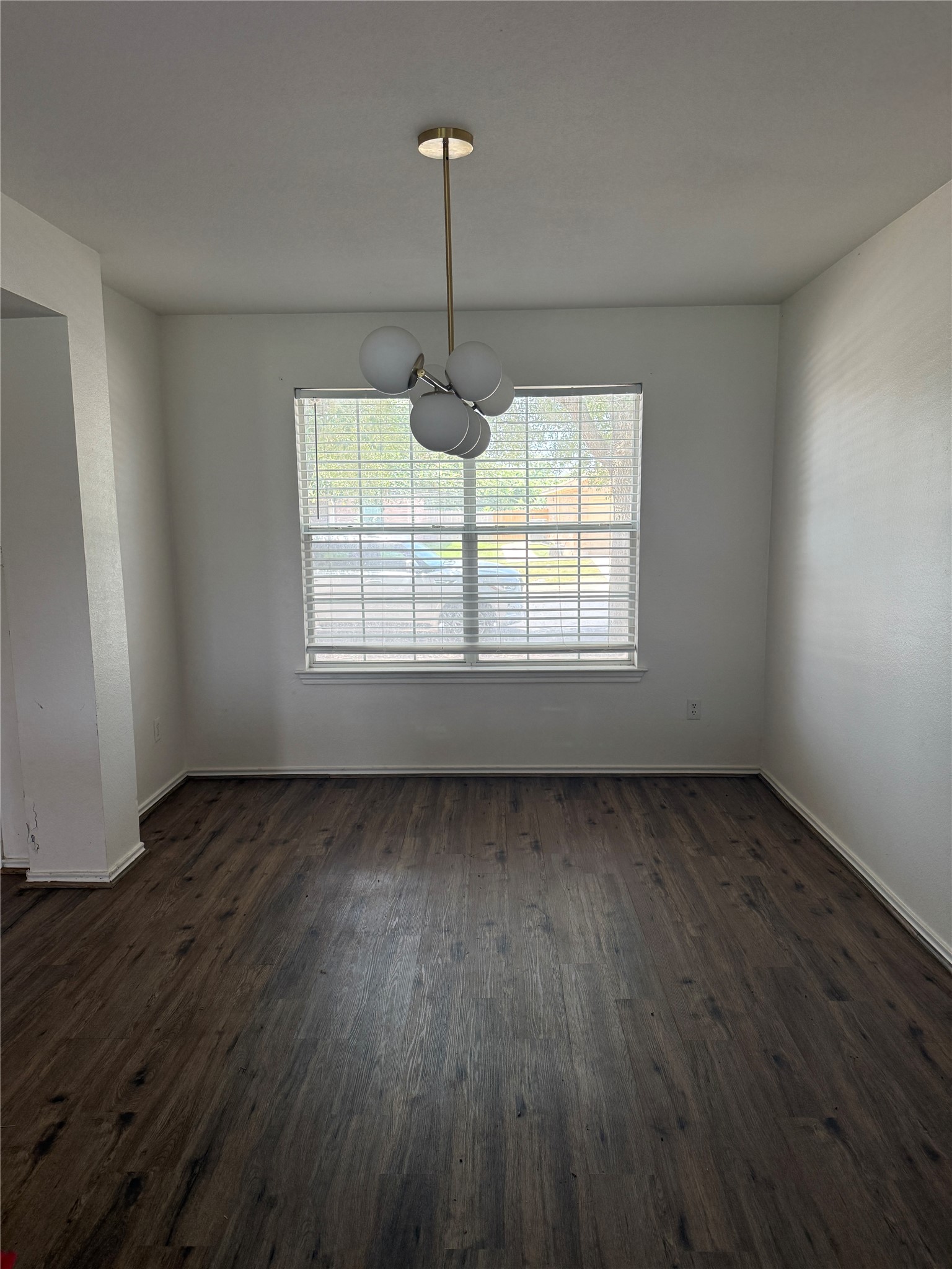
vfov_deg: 71.6
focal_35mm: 24
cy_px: 634
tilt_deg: -8.9
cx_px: 476
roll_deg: +1.1
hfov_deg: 56.8
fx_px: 880
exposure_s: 1/118
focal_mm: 6.76
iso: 200
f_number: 1.78
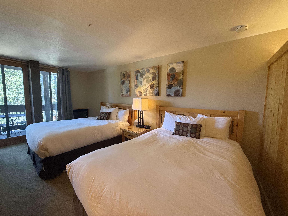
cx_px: 144
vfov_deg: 85.7
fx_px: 116
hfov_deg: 102.1
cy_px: 108
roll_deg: -1.3
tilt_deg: -4.9
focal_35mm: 14
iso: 320
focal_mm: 2.22
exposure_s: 1/60
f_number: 2.2
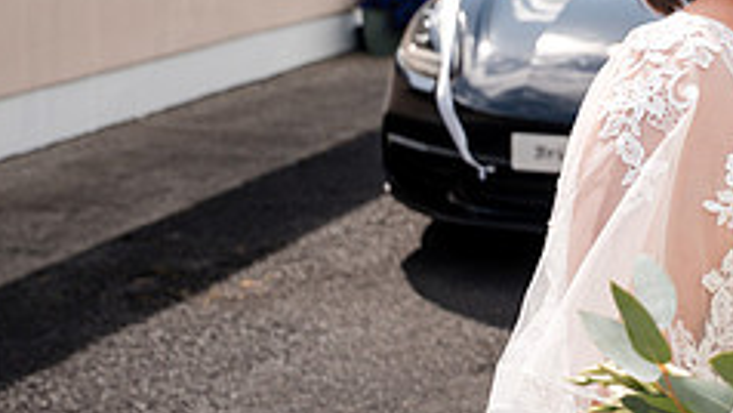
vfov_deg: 14.1
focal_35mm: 84
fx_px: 1633
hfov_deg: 23.4
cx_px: 850
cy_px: -48
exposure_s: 1/1600
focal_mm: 28
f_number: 2.8
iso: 100
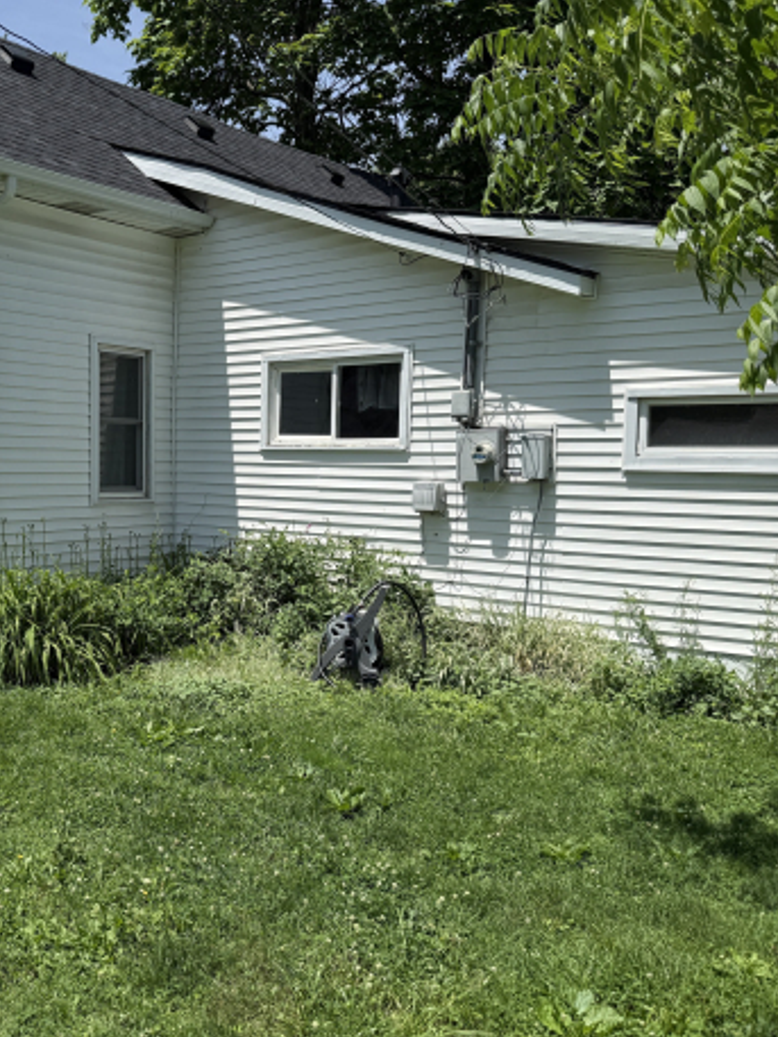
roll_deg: -0.3
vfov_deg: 52.6
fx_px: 1048
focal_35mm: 35
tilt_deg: -3.5
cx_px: 158
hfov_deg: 39.2
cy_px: 508
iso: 80
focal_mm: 6.76
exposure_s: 1/5319
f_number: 1.78
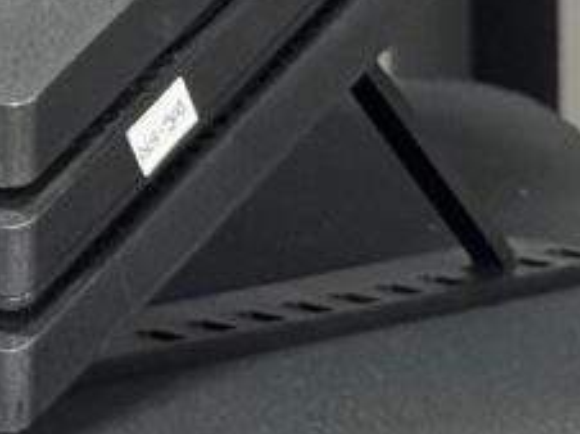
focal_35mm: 255
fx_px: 4268
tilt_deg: +0.9
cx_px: -667
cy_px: -668
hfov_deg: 7.4
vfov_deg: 5.6
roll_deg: -0.7
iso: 500
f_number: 1.78
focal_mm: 6.76
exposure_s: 1/30
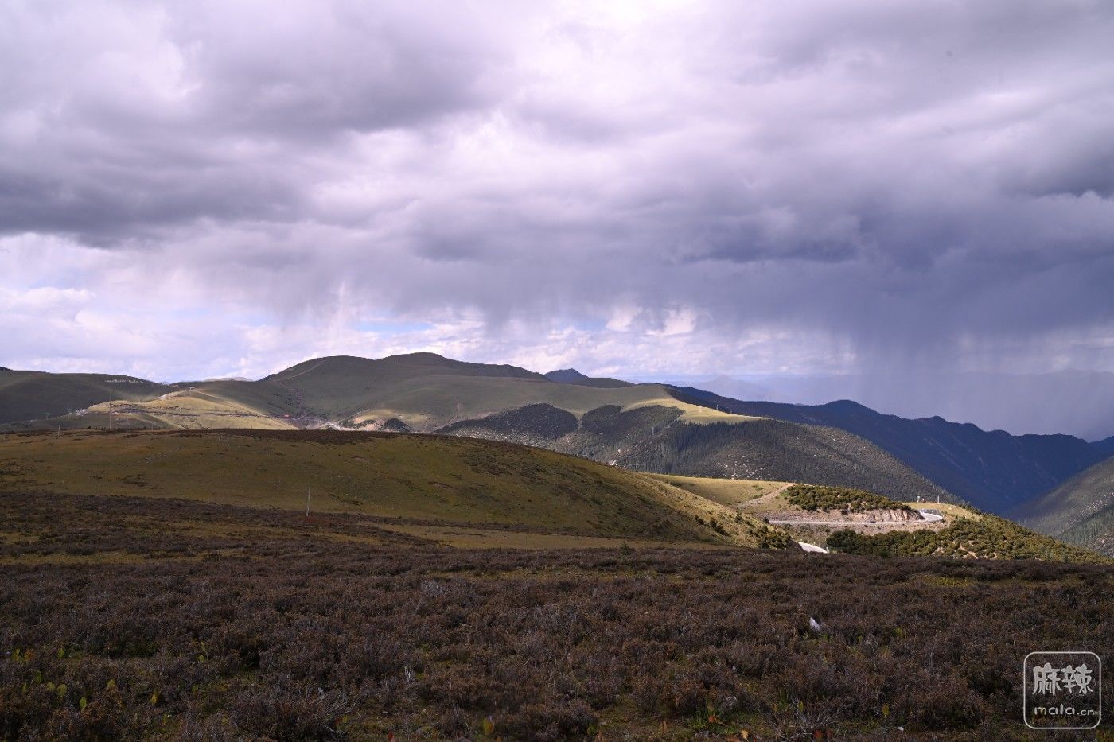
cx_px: 557
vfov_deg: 40.5
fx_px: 1006
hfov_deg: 58.0
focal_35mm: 32
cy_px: 371
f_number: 11
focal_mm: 32.5
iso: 250
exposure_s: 1/250
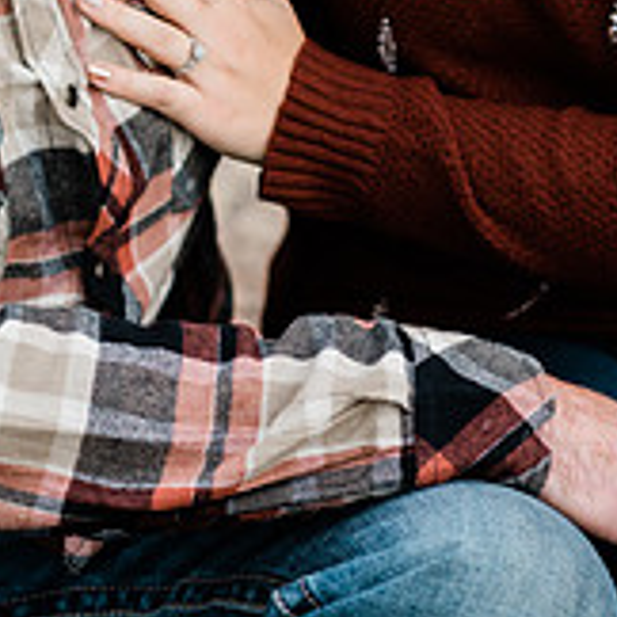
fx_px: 4053
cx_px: 314
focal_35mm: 201
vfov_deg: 8.6
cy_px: -202
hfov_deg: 8.7
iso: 500
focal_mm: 85
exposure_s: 1/200
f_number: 2.5
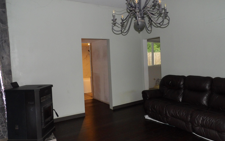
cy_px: 71
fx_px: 159
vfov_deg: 47.6
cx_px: 114
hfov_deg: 70.4
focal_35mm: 26
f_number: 3.2
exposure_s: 1/28
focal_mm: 4.3
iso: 400
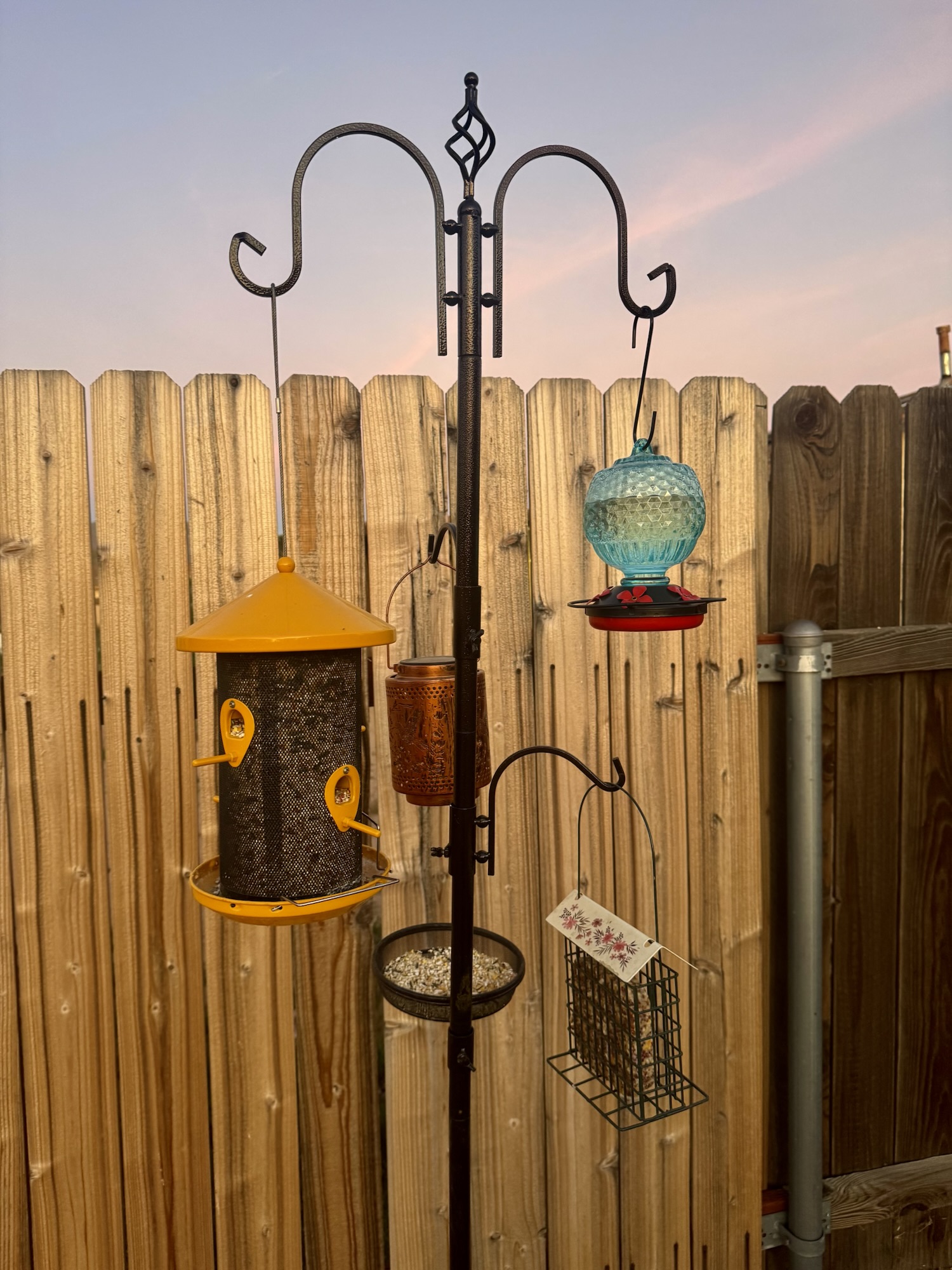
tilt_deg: -3.7
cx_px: 476
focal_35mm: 24
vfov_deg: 71.6
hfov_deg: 56.8
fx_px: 880
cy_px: 635
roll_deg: +1.9
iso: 200
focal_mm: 6.76
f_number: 1.78
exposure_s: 1/96
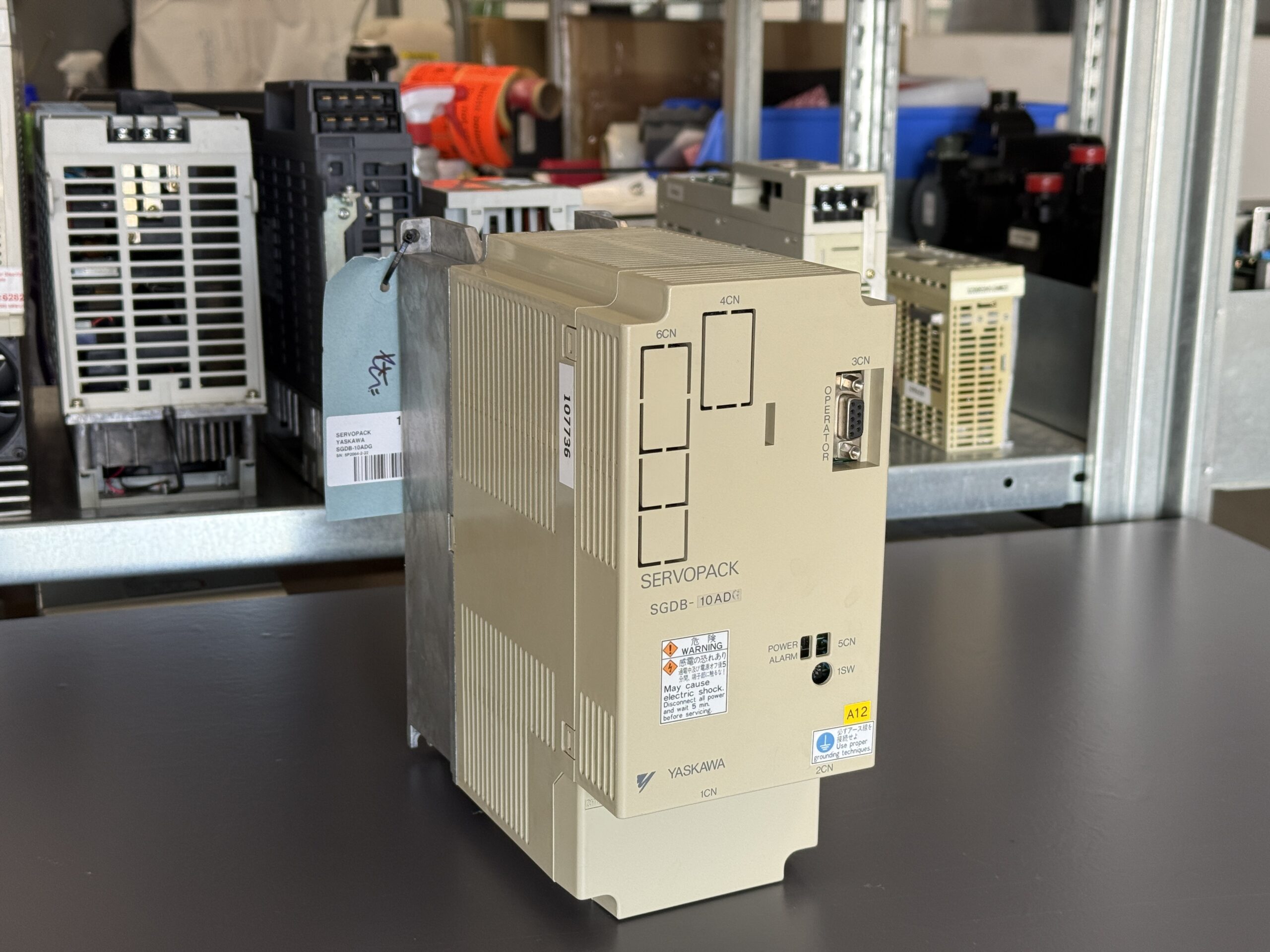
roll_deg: -0.6
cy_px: 476
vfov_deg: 30.3
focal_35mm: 48
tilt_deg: -14.3
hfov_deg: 39.7
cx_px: 635
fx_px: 1761
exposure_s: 1/121
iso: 64
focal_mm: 6.76
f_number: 1.78
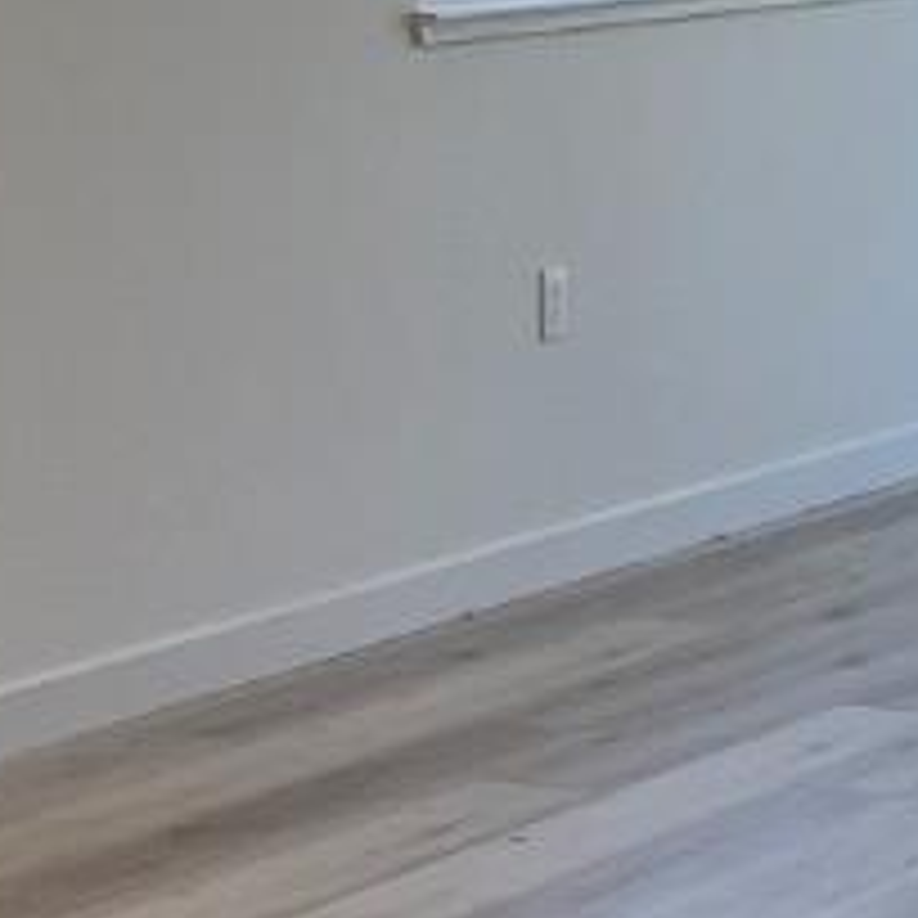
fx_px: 5071
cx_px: 1652
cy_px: 218
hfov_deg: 9.8
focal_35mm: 169
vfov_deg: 10.3
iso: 25
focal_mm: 4.25
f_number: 1.8
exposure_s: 1/122
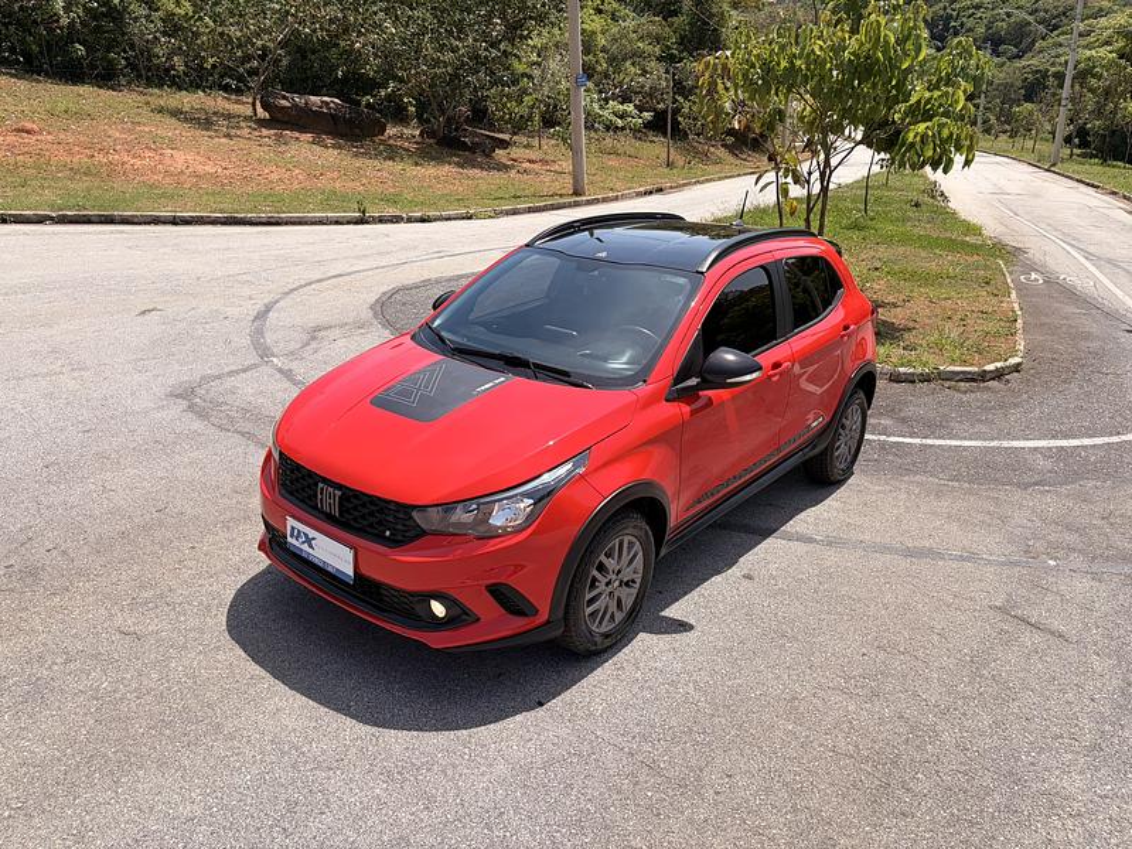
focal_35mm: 26
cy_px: 424
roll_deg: +4.6
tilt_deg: -27.4
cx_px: 566
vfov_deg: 53.1
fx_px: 850
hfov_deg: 67.3
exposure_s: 1/1953
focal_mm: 5.96
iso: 50
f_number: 1.6
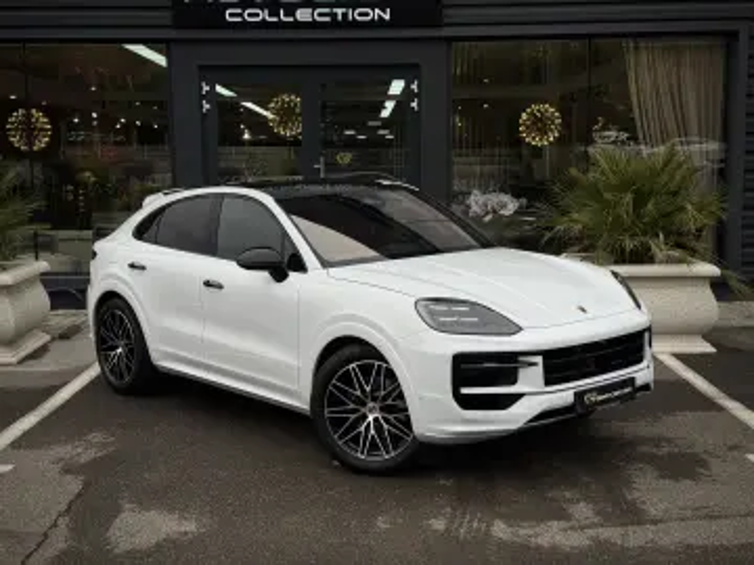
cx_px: 377
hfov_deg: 39.7
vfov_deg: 30.3
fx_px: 1046
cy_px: 282
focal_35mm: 48
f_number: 1.78
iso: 64
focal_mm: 6.76
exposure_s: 1/1724
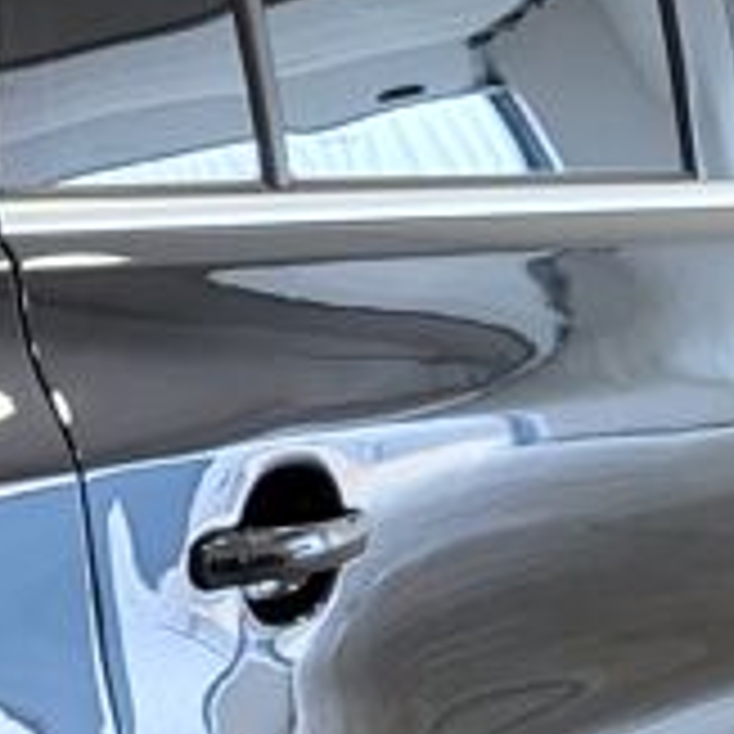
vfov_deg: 12.2
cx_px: -572
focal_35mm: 141
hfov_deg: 11.5
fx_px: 3383
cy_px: 766
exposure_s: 1/50
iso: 500
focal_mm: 5.4
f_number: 1.8
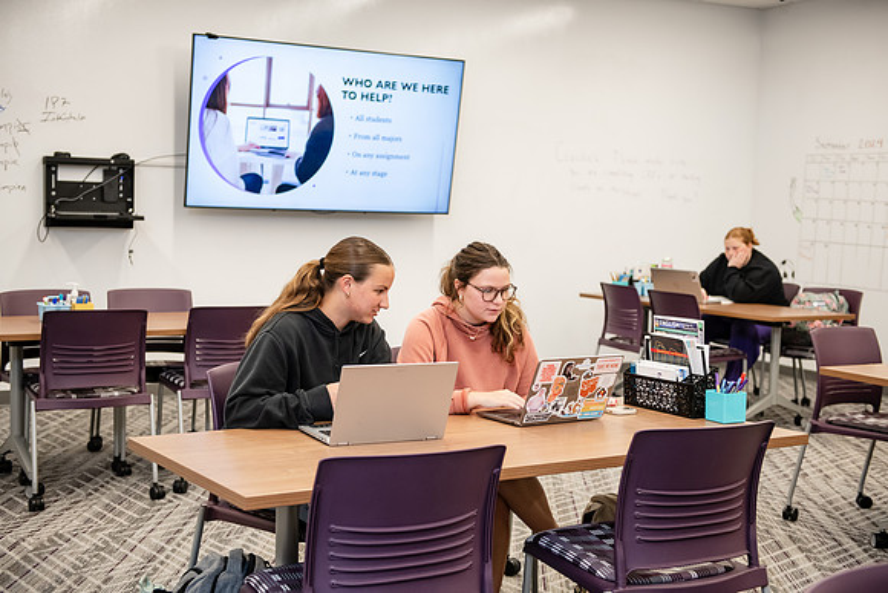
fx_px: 1184
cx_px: 444
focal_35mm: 48
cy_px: 296
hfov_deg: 41.1
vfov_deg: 28.1
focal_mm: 48
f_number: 3.2
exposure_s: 1/200
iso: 1250
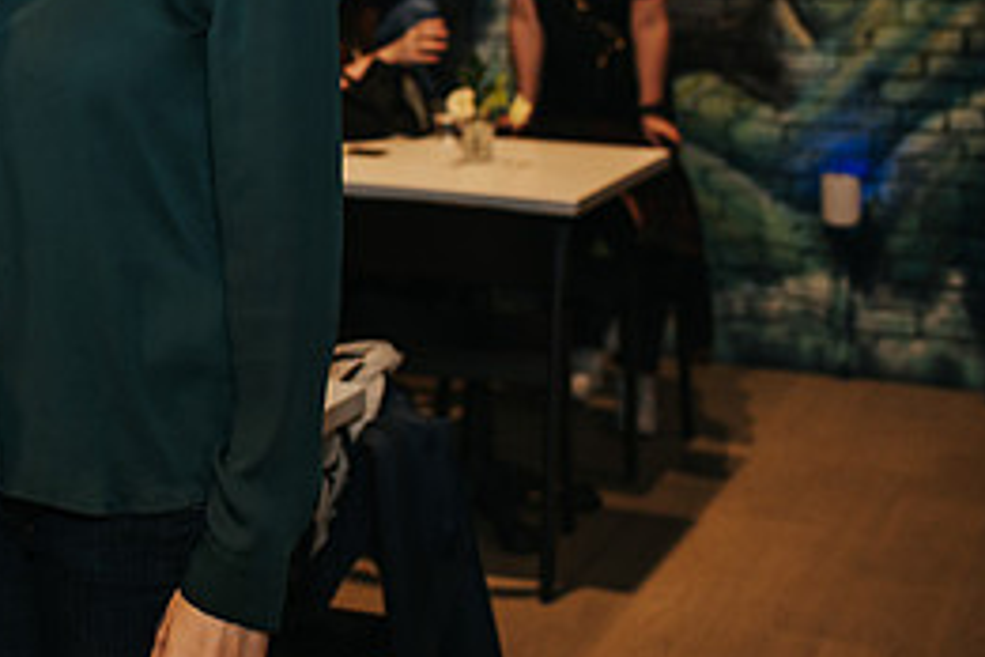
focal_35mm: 79
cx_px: -62
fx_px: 2161
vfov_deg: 16.8
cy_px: -30
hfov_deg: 24.2
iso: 800
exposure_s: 1/200
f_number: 2.8
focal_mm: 35
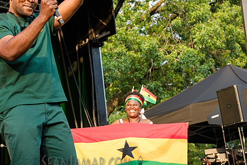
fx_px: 549
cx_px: 95
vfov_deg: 17.0
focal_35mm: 80
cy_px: 42
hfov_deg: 25.3
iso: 1000
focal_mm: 48
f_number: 4.5
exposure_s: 1/400
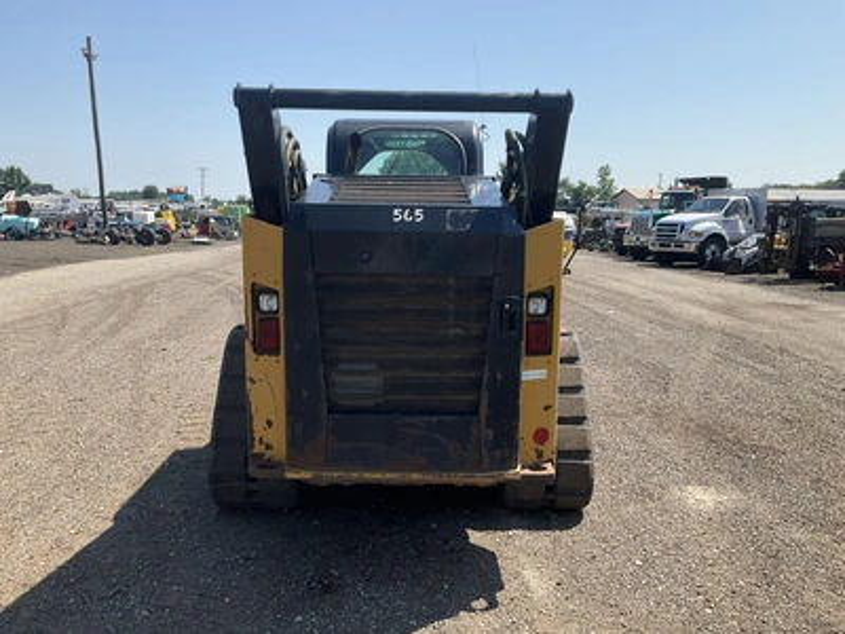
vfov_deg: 48.2
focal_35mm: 29
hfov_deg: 61.7
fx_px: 708
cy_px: 317
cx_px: 422
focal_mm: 3
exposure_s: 1/1626
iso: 25
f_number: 1.8
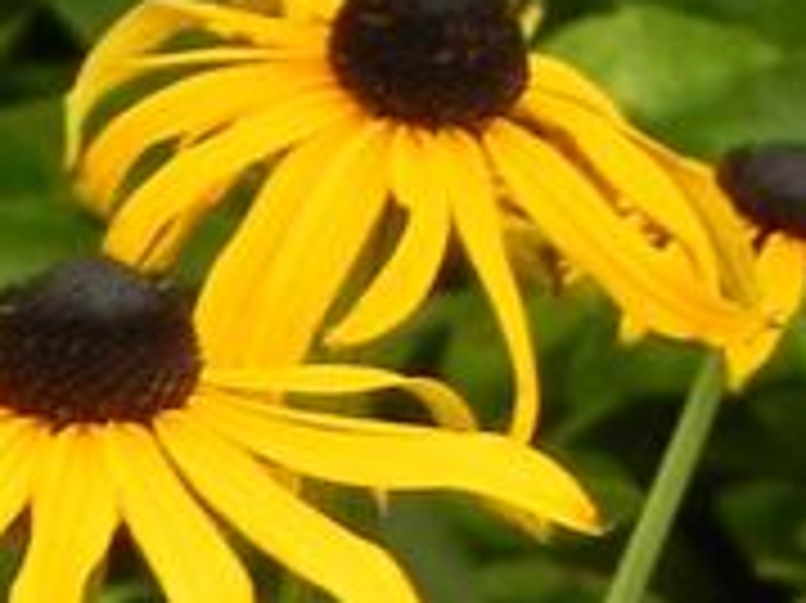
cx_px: -1524
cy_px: 477
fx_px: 17893
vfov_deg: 1.9
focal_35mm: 769
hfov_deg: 2.6
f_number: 4.5
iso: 160
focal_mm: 23
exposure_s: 1/15
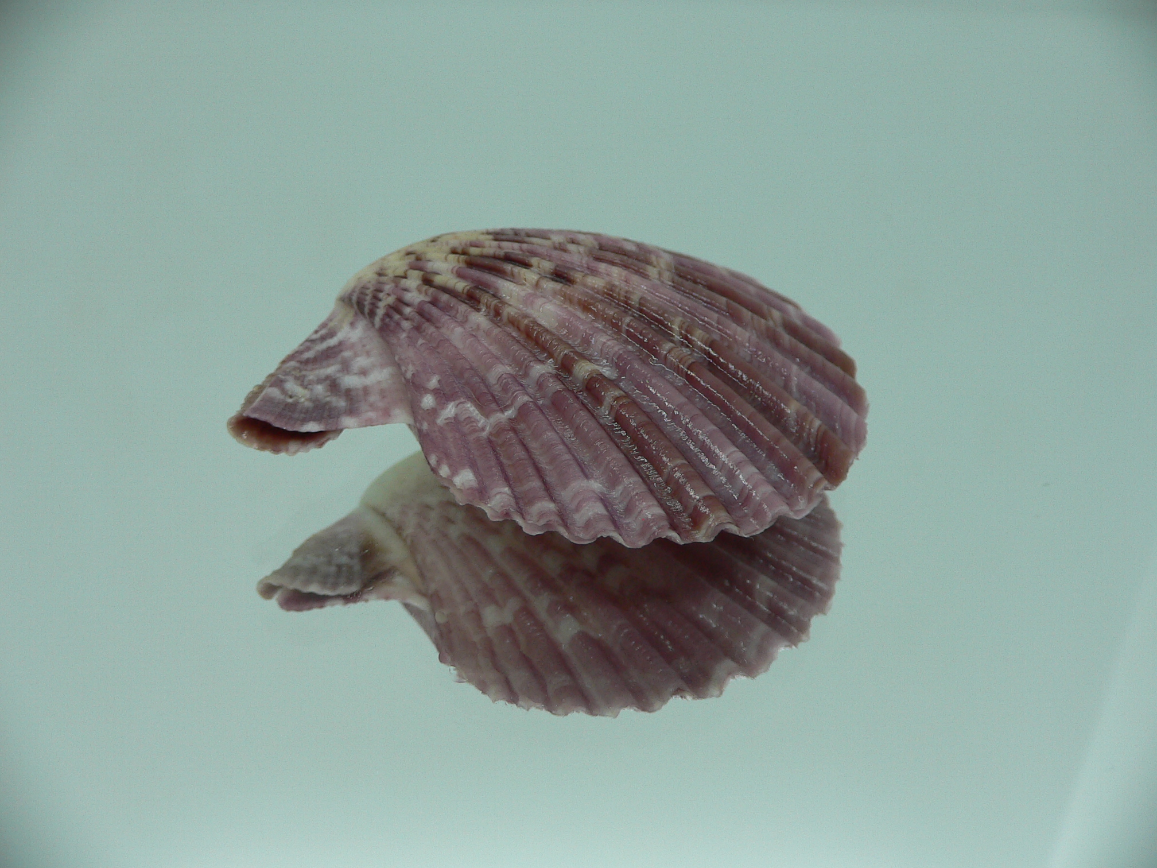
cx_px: 578
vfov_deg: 40.7
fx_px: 1170
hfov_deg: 52.6
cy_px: 434
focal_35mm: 35
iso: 80
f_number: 2.8
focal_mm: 4.6
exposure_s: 1/60
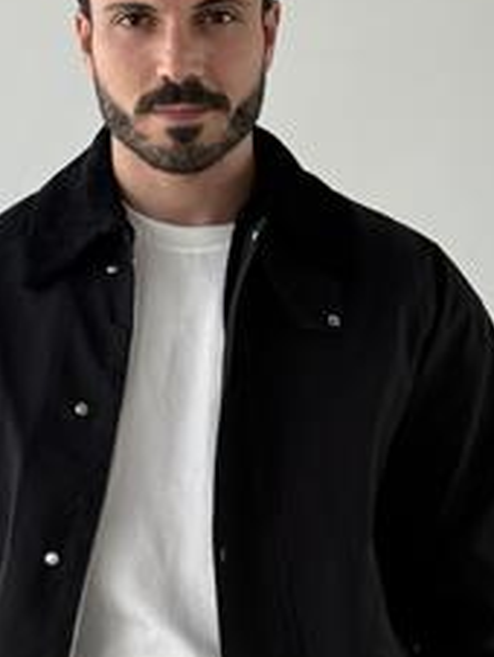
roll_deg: -0.2
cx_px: 157
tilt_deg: +2.4
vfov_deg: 17.4
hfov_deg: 13.1
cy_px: 406
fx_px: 2146
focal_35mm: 113
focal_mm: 6.76
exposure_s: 1/261
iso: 80
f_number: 1.78
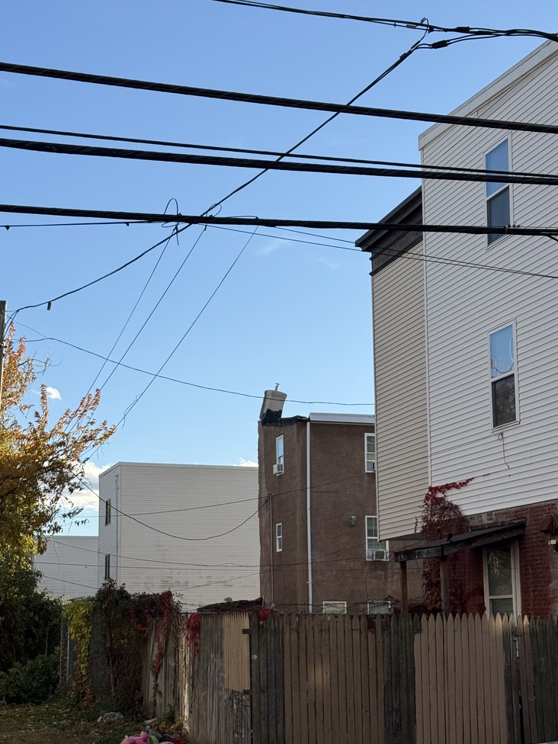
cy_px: 447
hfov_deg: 24.8
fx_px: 1268
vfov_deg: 32.6
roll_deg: +1.1
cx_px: 256
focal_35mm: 59
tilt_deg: +9.5
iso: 64
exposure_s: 1/4098
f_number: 1.78
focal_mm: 6.76
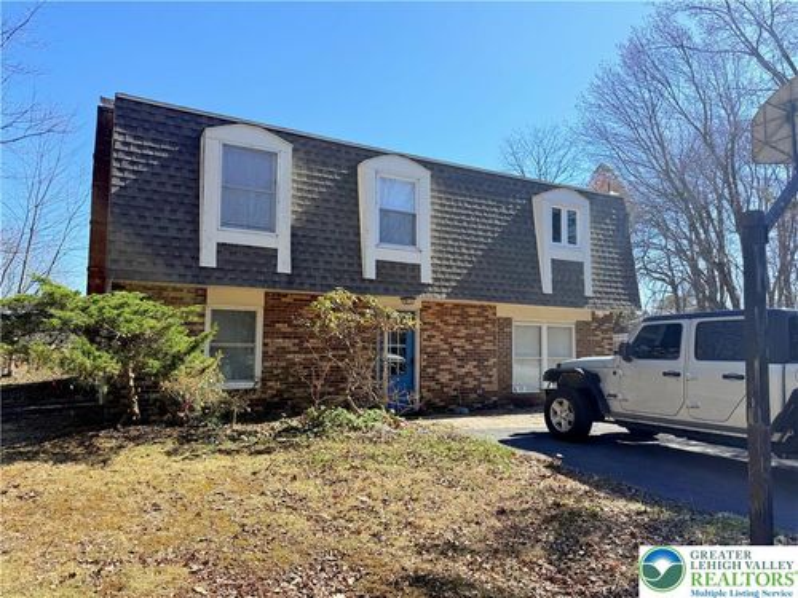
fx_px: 553
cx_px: 399
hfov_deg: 71.6
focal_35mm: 24
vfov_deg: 56.8
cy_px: 299
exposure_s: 1/2445
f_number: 1.78
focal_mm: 6.76
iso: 80
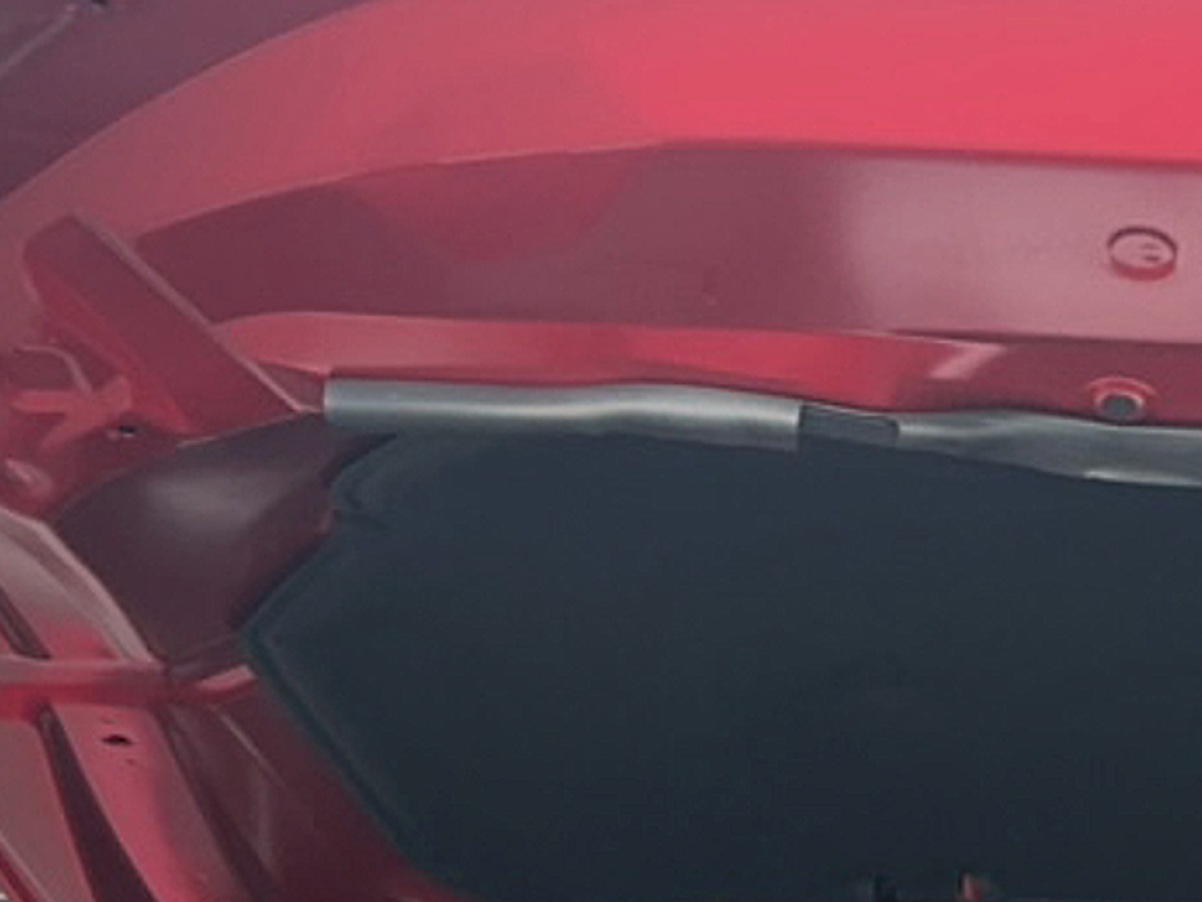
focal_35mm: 83
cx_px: 1449
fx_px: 2883
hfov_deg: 21.8
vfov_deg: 16.9
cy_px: 1118
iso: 20
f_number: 1.8
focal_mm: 3
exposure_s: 1/196
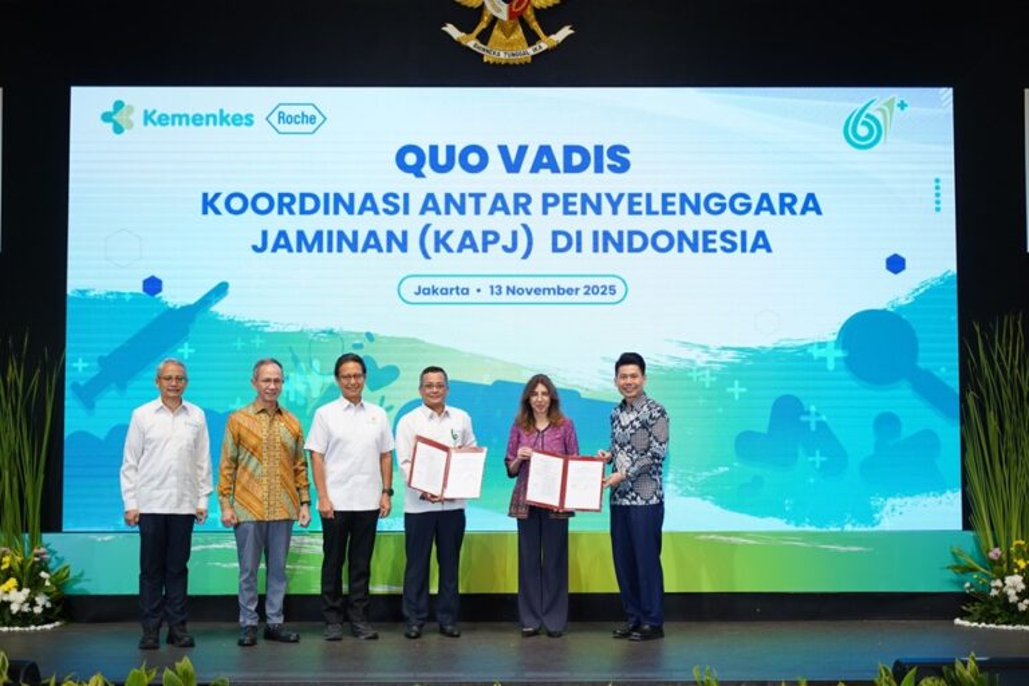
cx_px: 514
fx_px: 1429
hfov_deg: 39.6
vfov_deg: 27.0
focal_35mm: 50
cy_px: 343
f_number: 2.8
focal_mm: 50
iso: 320
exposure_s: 1/100
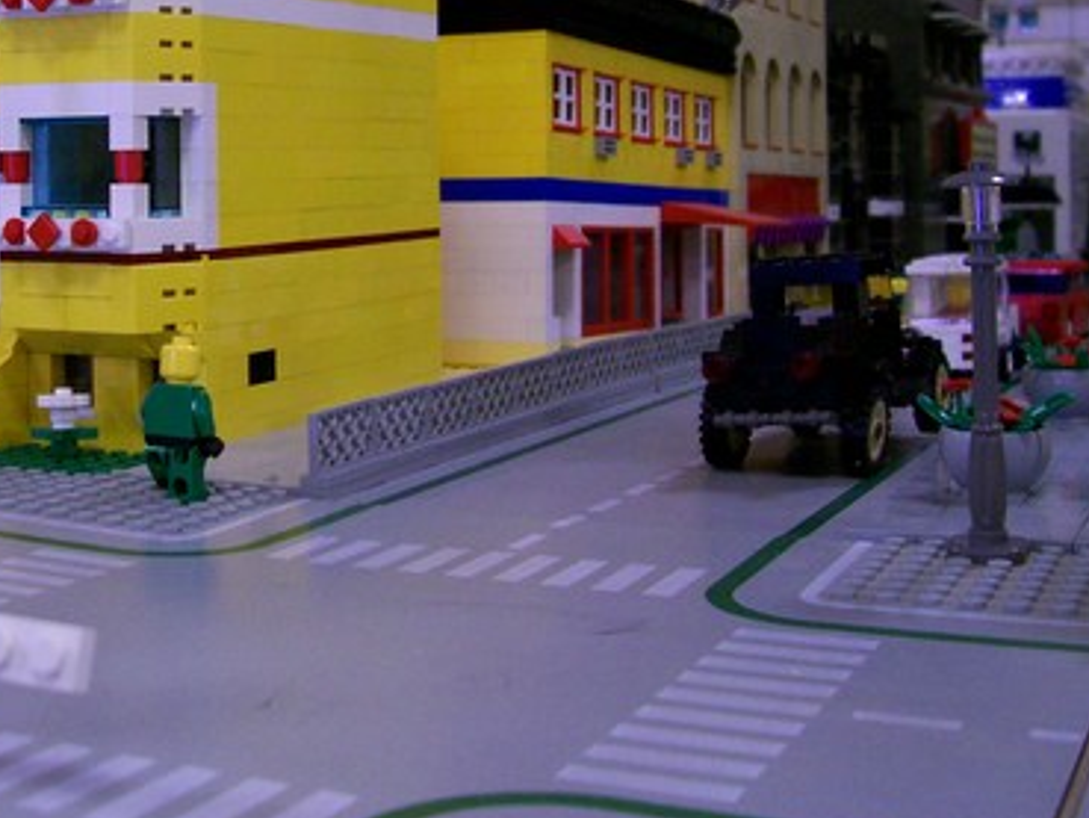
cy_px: 130
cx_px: 286
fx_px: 1857
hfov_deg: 32.1
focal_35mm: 59
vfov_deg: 24.3
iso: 160
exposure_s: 1/17.6
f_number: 2.7
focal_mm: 5.6
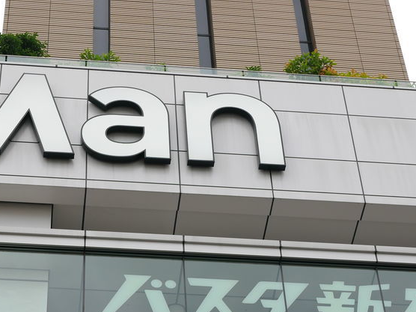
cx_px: 175
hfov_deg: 18.2
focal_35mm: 108
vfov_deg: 13.7
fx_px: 1298
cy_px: 205
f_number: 4.5
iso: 200
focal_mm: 25
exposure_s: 1/800
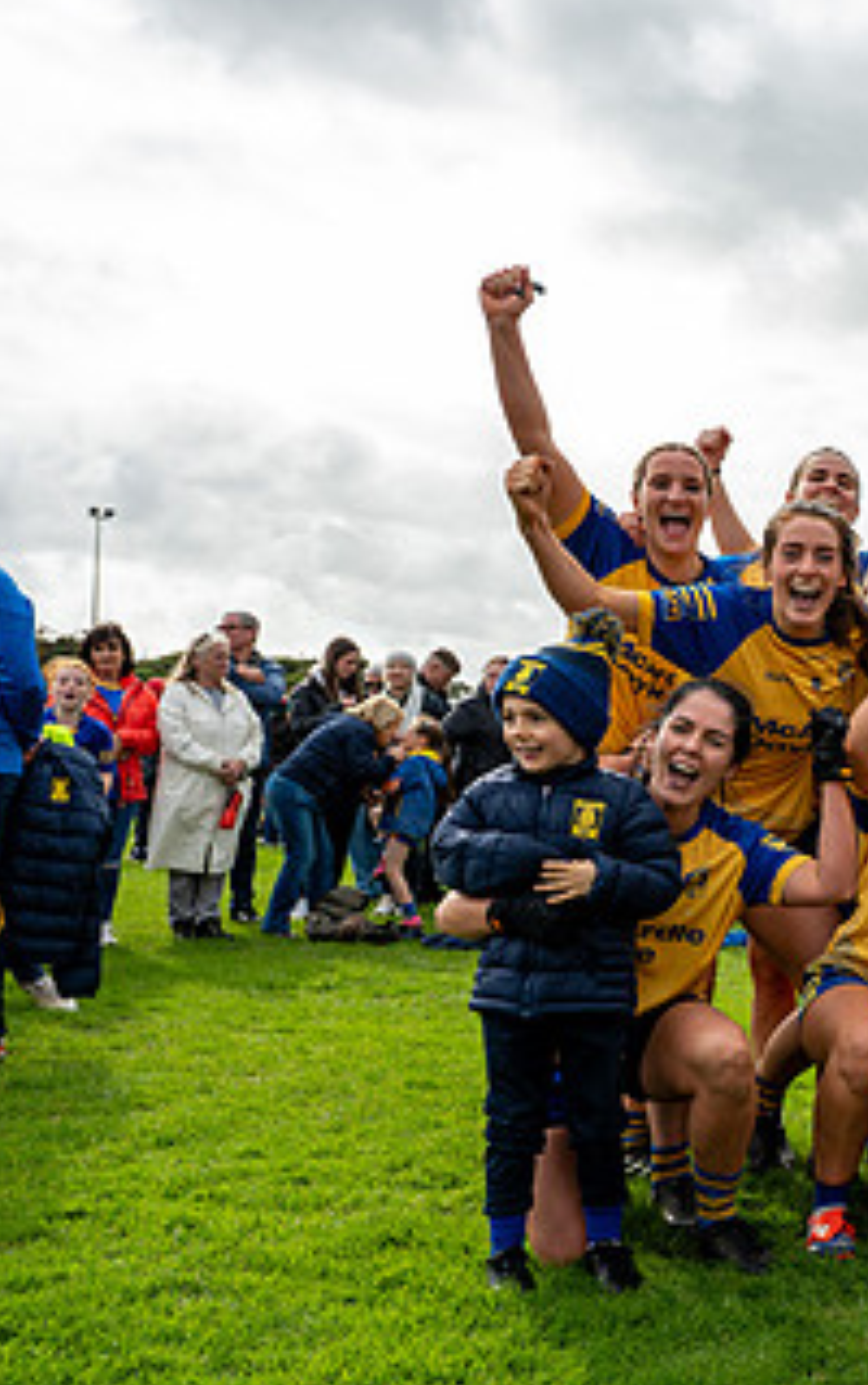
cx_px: 1250
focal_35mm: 50
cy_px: 753
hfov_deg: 22.1
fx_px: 1888
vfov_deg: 40.2
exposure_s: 1/320
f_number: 5
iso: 100
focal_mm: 27
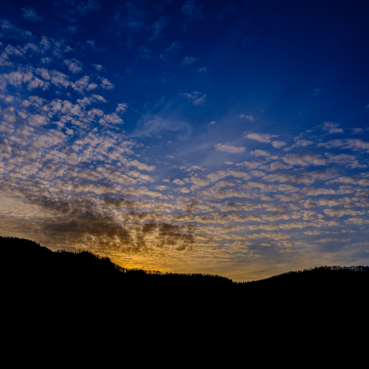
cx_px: 130
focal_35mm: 30
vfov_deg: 54.0
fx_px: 362
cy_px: 180
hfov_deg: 53.2
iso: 200
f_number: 6.4
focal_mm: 30
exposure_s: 1/2500
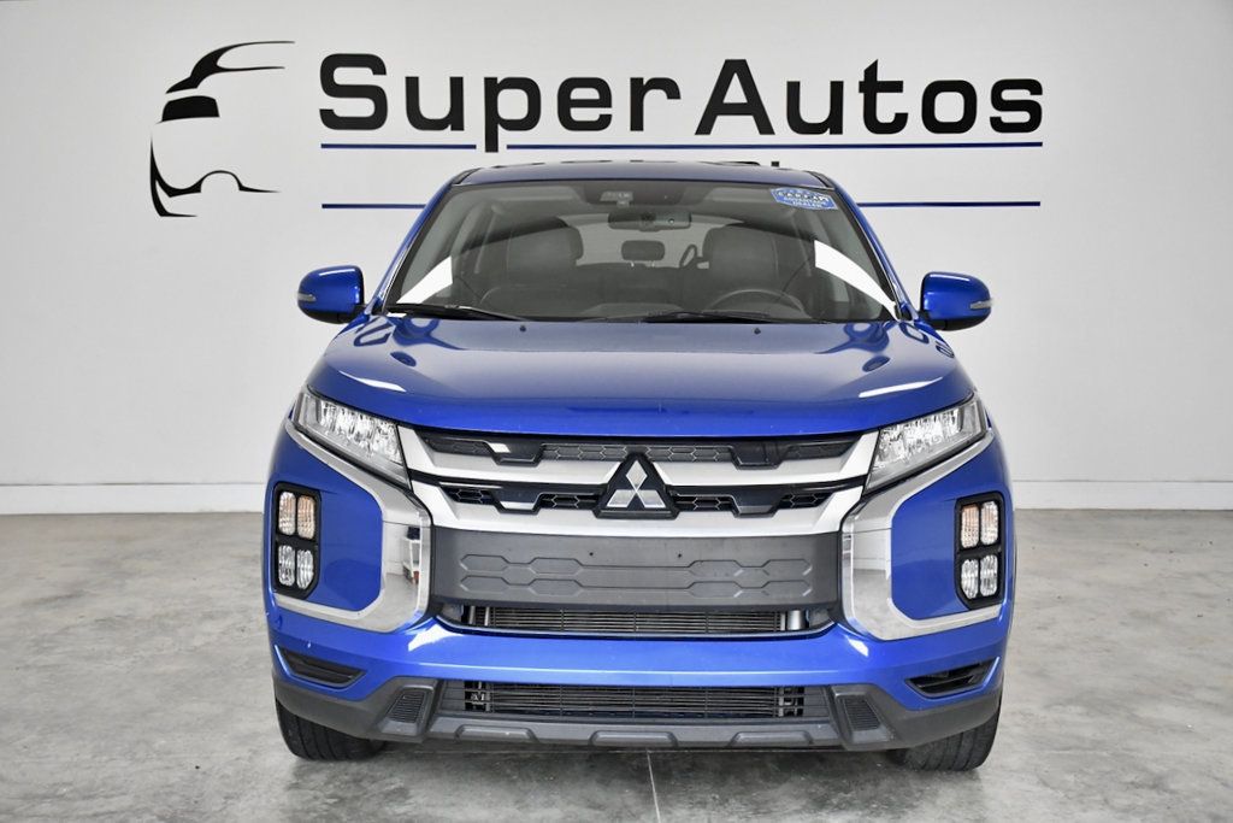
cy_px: 412
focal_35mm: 45
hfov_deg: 43.6
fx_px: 1541
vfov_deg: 29.9
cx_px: 616
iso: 2500
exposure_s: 1/1250
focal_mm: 30
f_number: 4
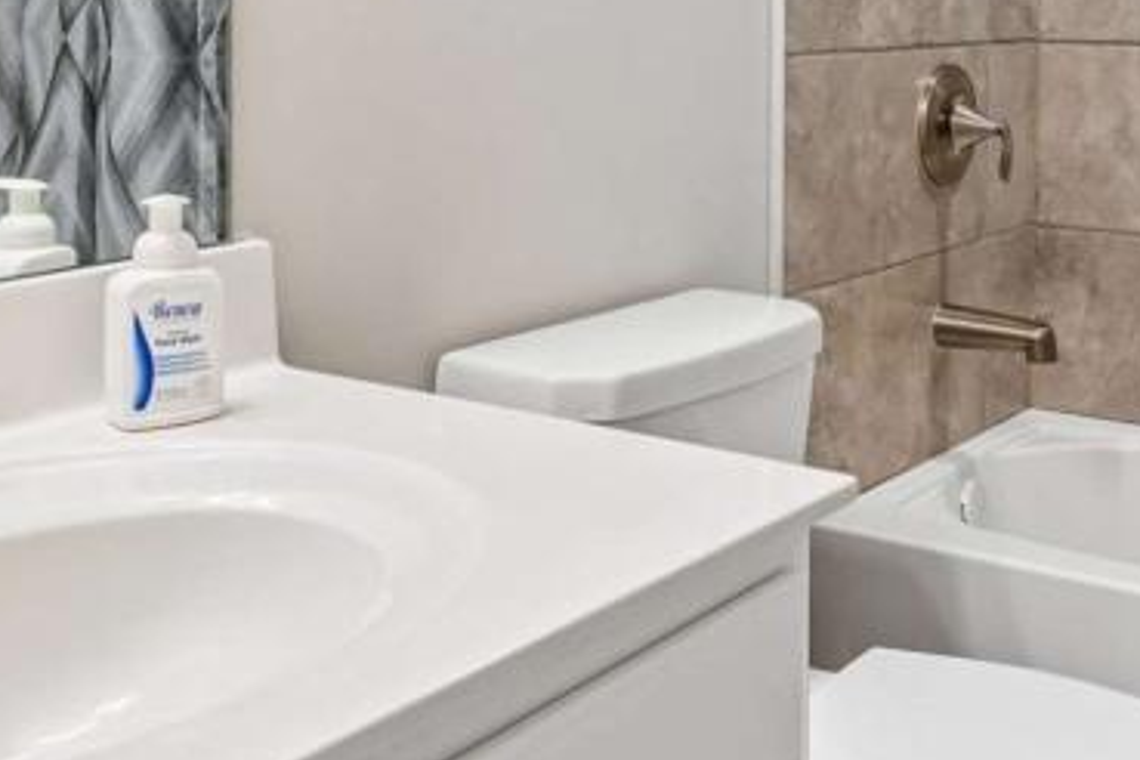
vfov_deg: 24.5
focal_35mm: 52
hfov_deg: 37.9
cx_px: 738
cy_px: -43
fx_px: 1647
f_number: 8
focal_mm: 16
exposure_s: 1/25
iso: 800
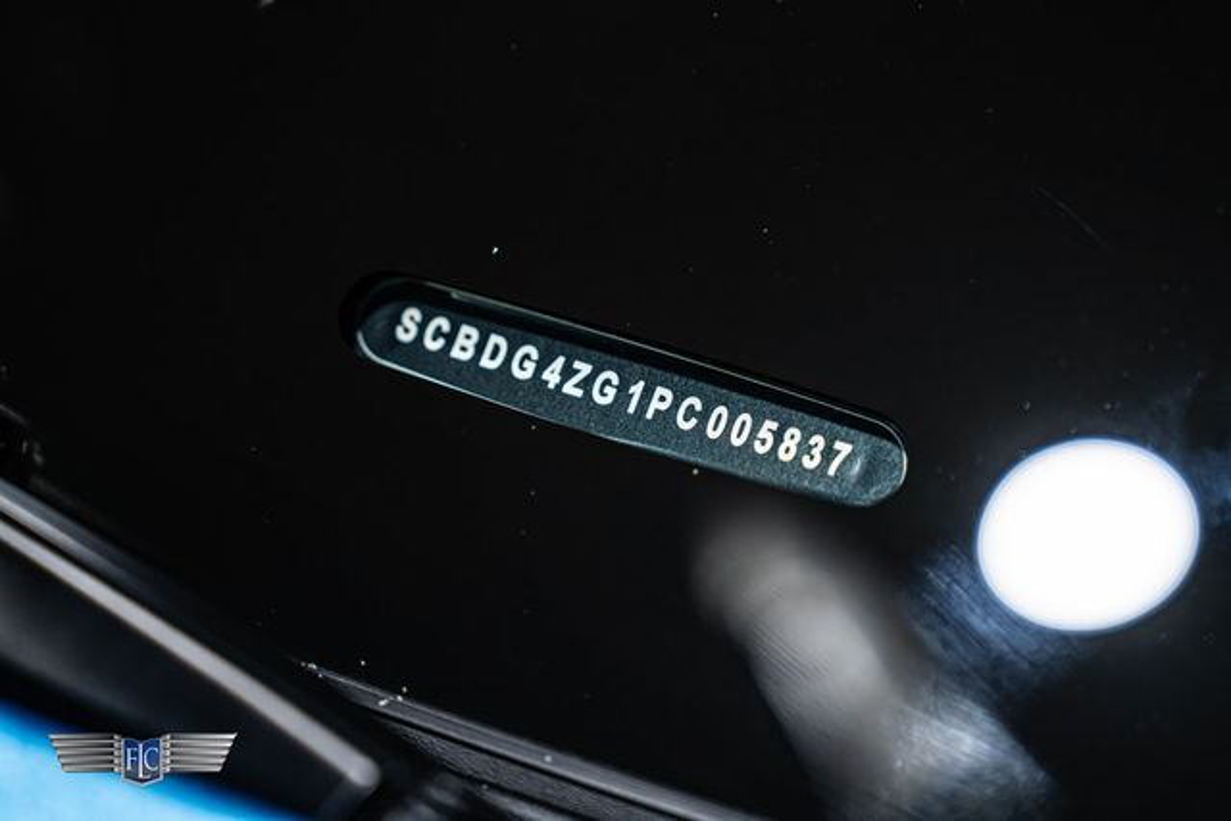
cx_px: 616
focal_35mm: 70
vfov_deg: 19.5
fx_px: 2394
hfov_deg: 28.8
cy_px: 410
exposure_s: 1/125
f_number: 3.5
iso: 1250
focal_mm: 70
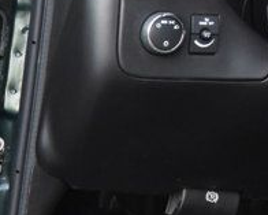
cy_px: 359
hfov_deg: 11.1
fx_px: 1226
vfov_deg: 9.6
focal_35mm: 154
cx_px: -309
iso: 1250
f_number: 6.3
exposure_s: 1/15
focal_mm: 21
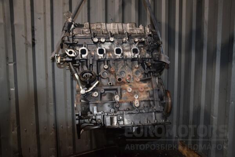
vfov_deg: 41.7
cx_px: 118
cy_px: 78
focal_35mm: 32
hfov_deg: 59.5
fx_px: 206
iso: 800
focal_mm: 21
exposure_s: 1/60
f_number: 5
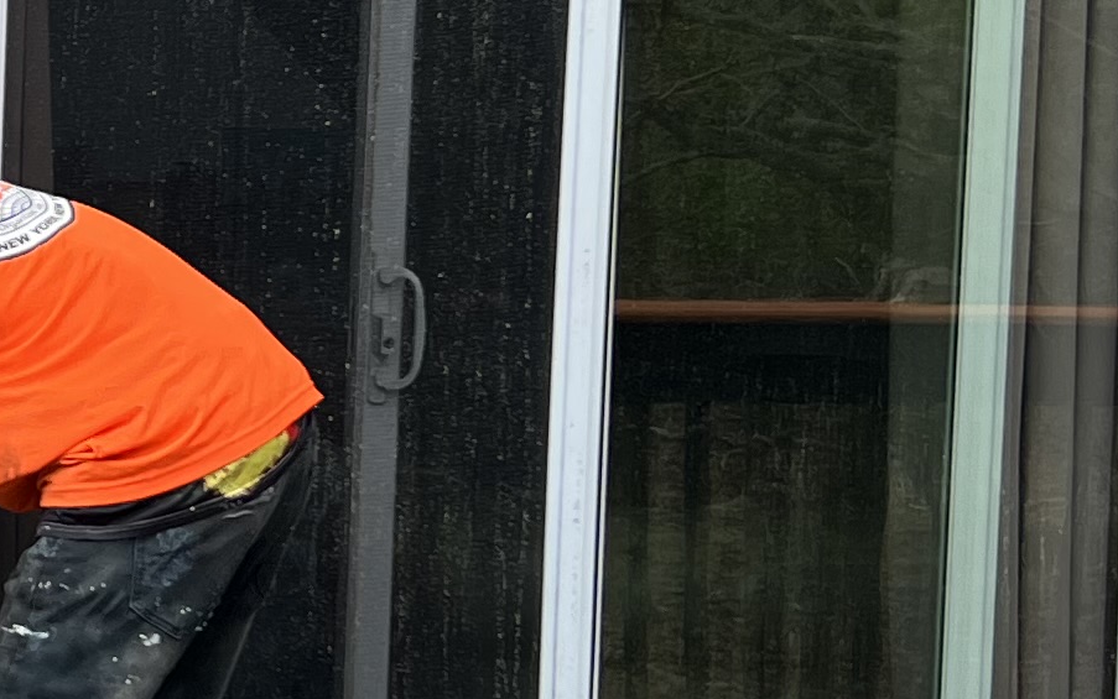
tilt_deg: -4.1
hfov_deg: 15.0
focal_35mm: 123
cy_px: 178
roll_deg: -1.0
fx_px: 3749
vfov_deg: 10.6
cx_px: -825
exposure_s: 1/371
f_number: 1.5
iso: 50
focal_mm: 5.7
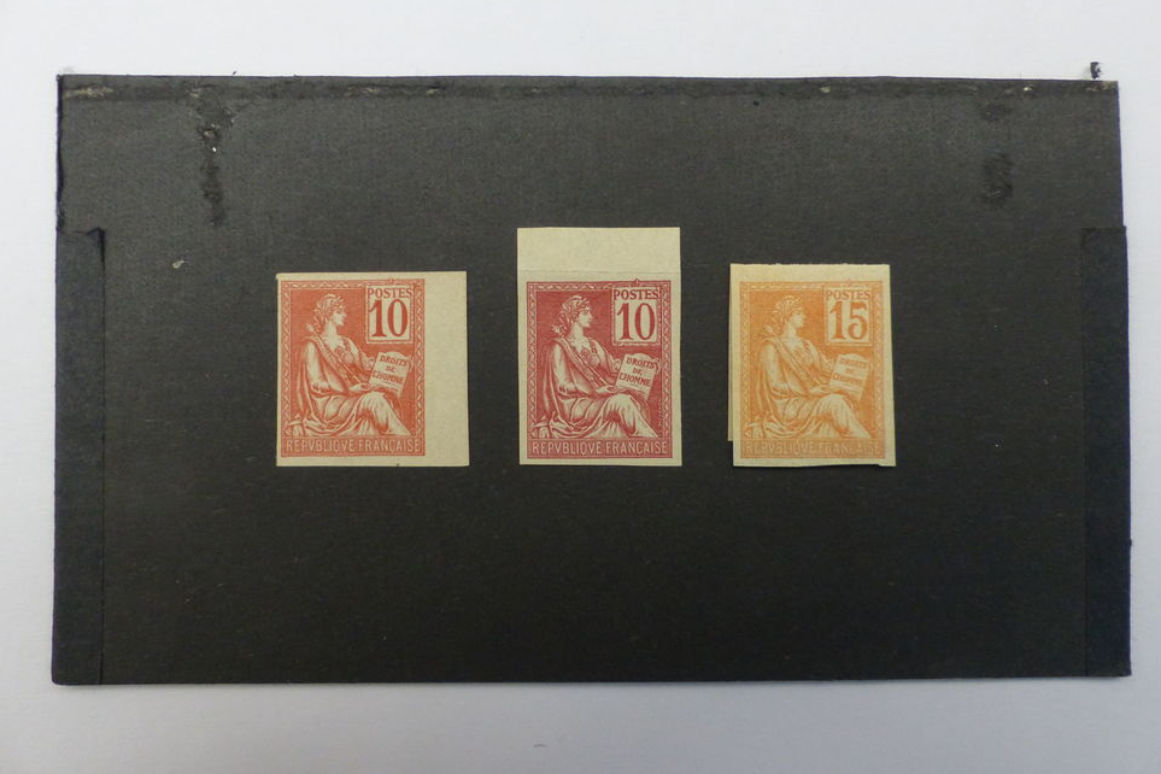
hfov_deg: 67.4
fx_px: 871
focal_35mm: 27
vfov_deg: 47.9
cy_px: 360
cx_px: 585
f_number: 2.8
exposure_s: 1/60
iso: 320
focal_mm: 4.5
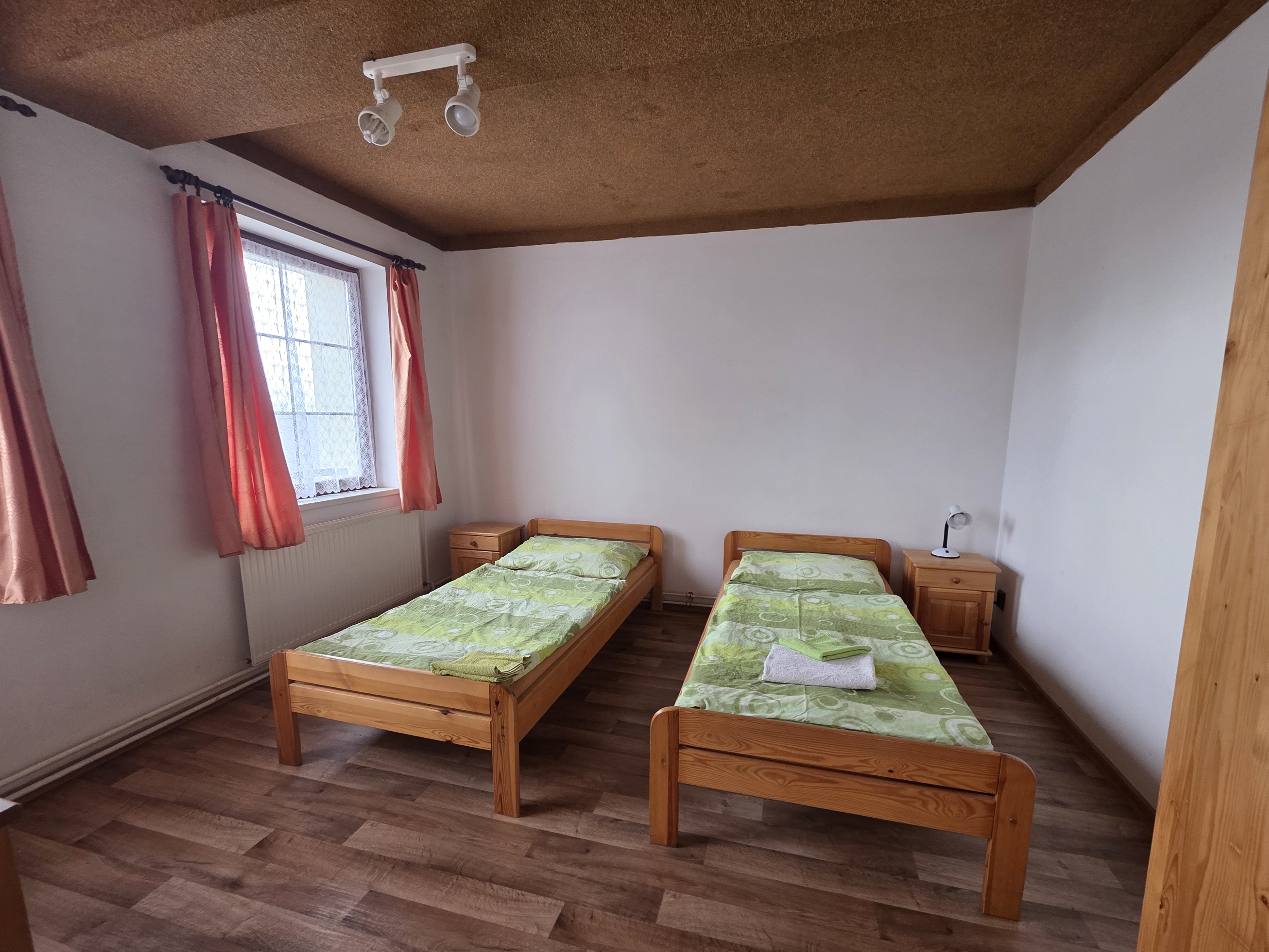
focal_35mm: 14
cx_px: 646
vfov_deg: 85.6
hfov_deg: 102.0
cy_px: 503
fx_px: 513
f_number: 1.9
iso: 200
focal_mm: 2.2
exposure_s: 1/50
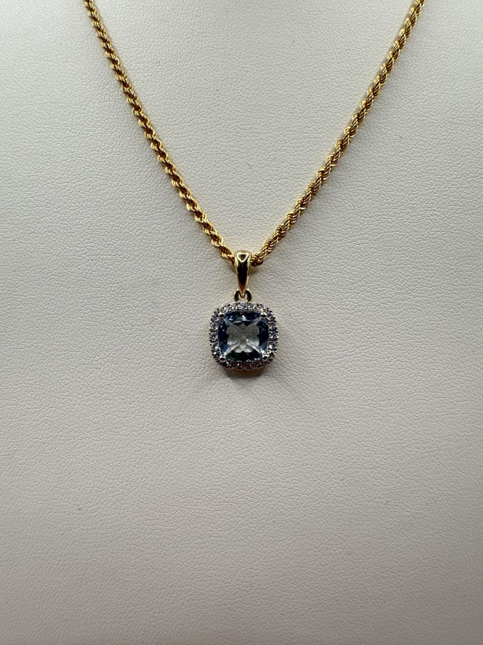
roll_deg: -1.0
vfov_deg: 71.6
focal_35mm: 24
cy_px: 322
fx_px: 446
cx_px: 242
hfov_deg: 56.8
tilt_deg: -15.2
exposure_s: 1/129
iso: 40
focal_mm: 2.22
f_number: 2.2
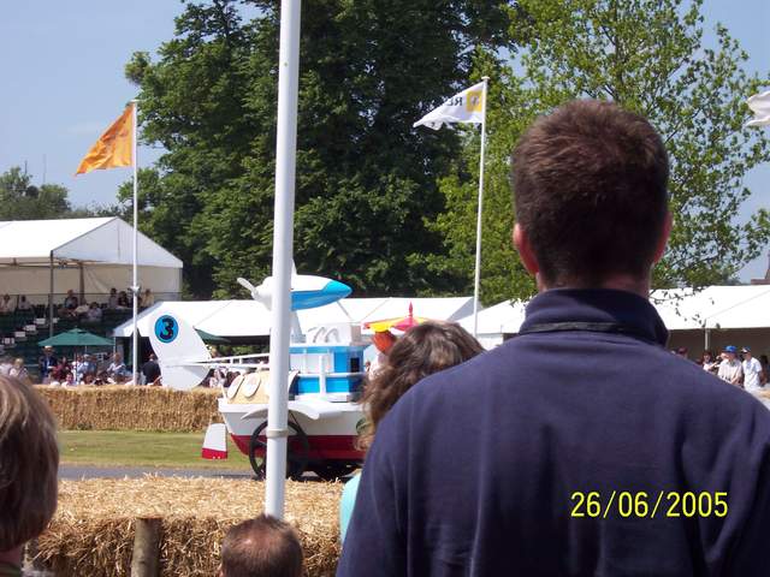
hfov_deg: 19.4
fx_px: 2247
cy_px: 288
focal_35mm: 101
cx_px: 385
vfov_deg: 14.6
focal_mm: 21.3
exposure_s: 1/350
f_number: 8
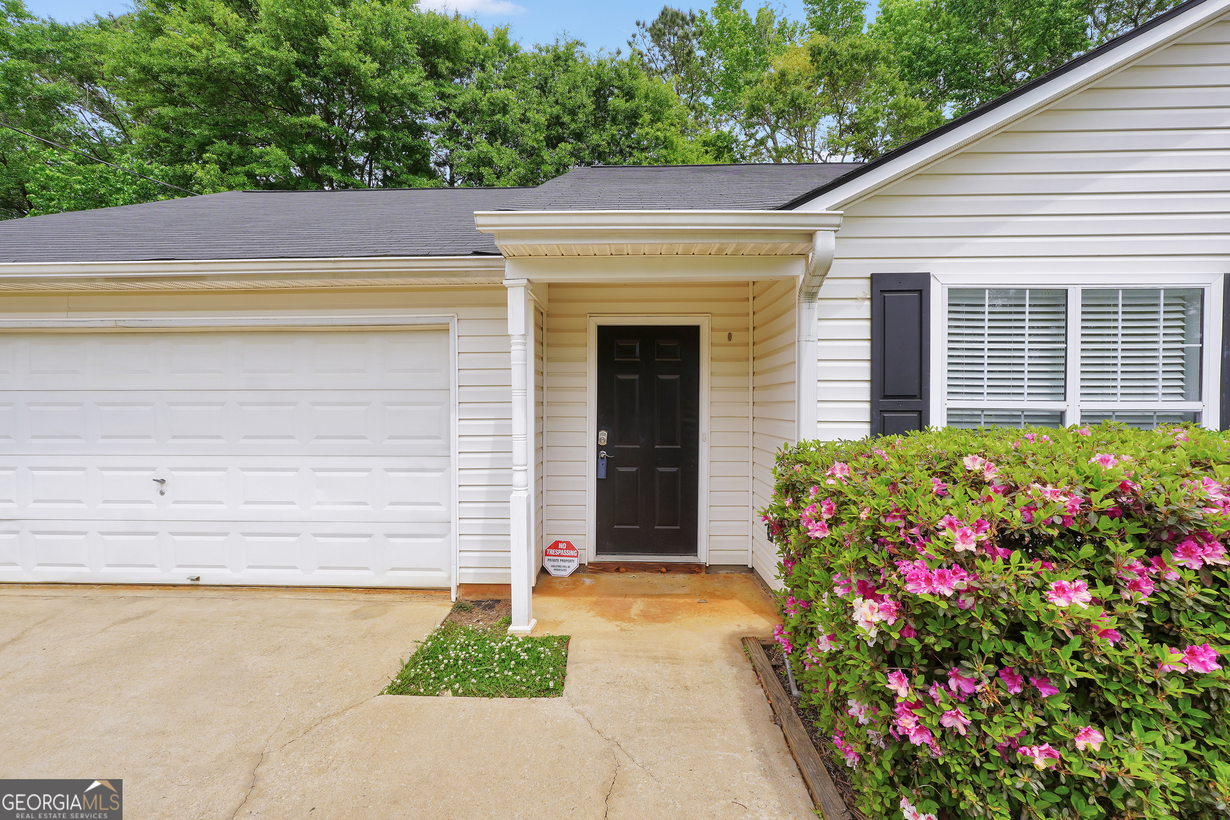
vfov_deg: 77.3
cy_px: 410
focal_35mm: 15
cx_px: 615
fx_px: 512
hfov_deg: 100.4
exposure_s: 1/125
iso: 100
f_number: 9
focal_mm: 10
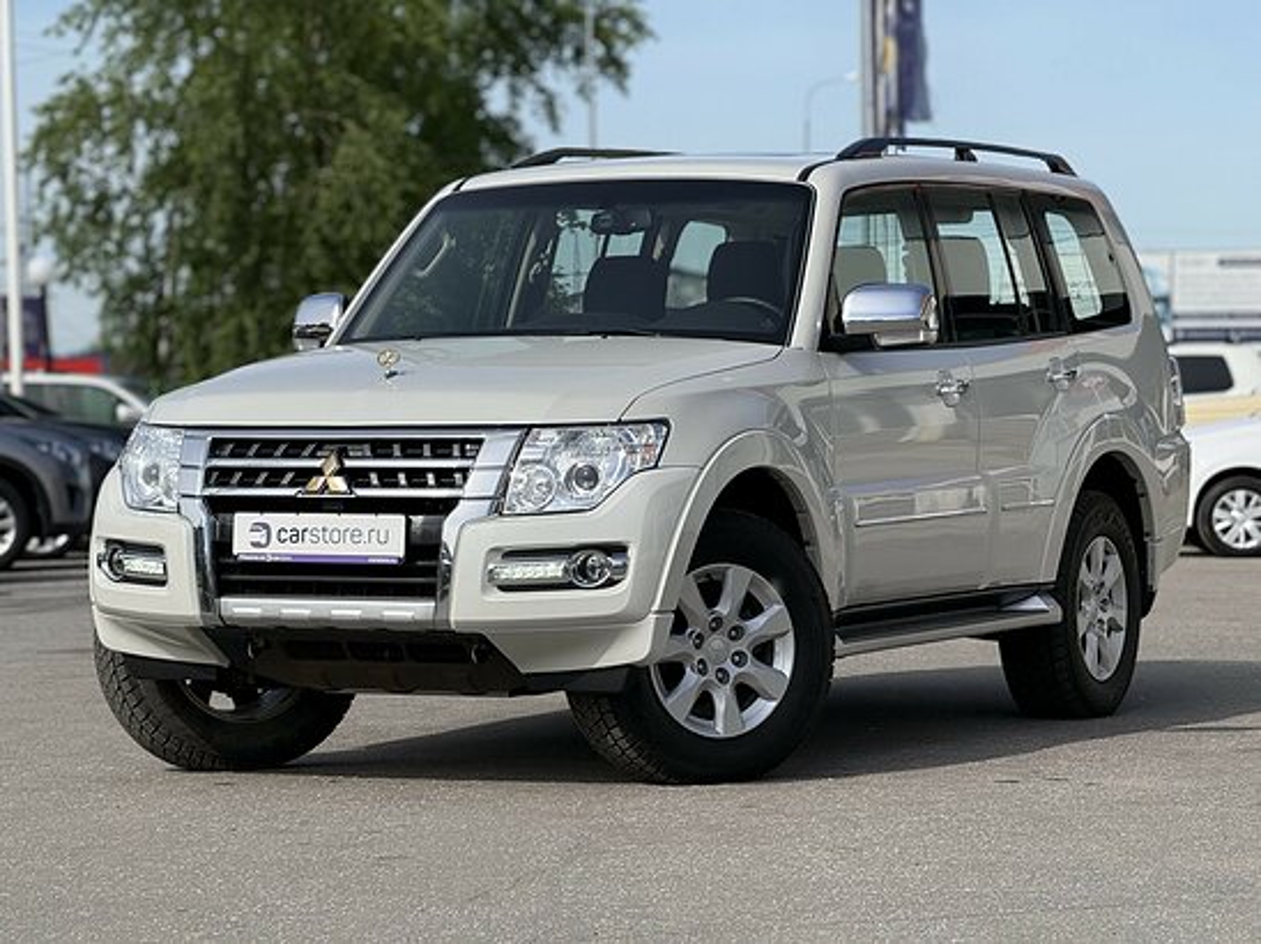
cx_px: 630
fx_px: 4368
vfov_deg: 12.3
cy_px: 472
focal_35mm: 120
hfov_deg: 16.4
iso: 80
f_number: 2.8
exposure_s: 1/2083
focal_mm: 15.66
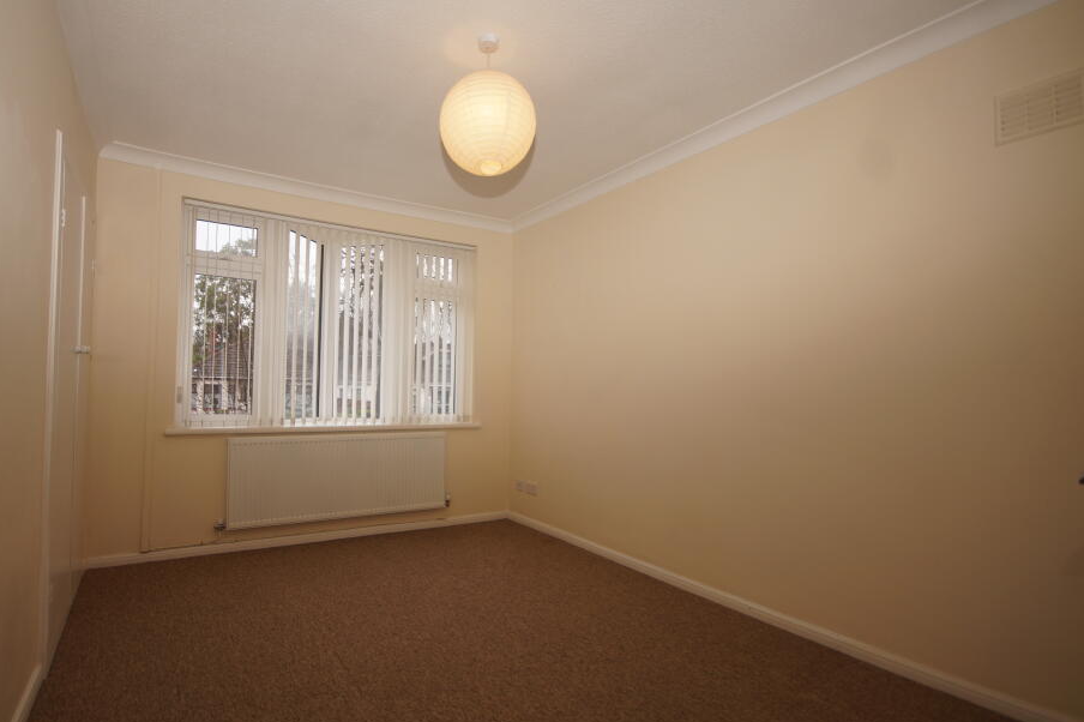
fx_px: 512
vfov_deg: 70.4
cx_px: 472
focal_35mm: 17
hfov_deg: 92.8
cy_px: 371
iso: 160
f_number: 4
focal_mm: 10
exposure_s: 1/60
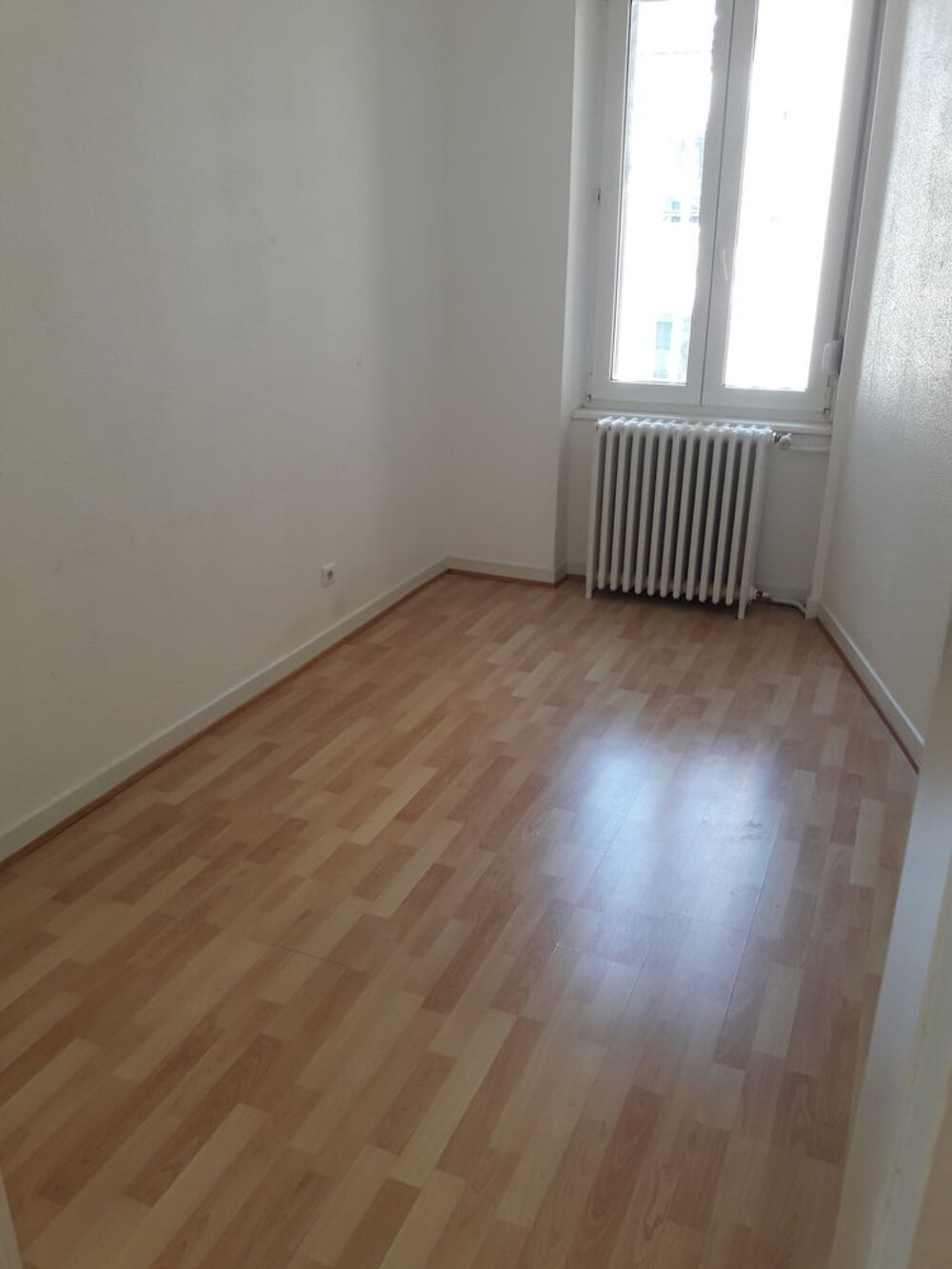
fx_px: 1027
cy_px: 634
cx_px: 476
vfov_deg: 63.4
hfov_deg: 49.8
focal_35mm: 28
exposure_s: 1/60
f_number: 1.9
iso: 50
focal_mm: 3.7
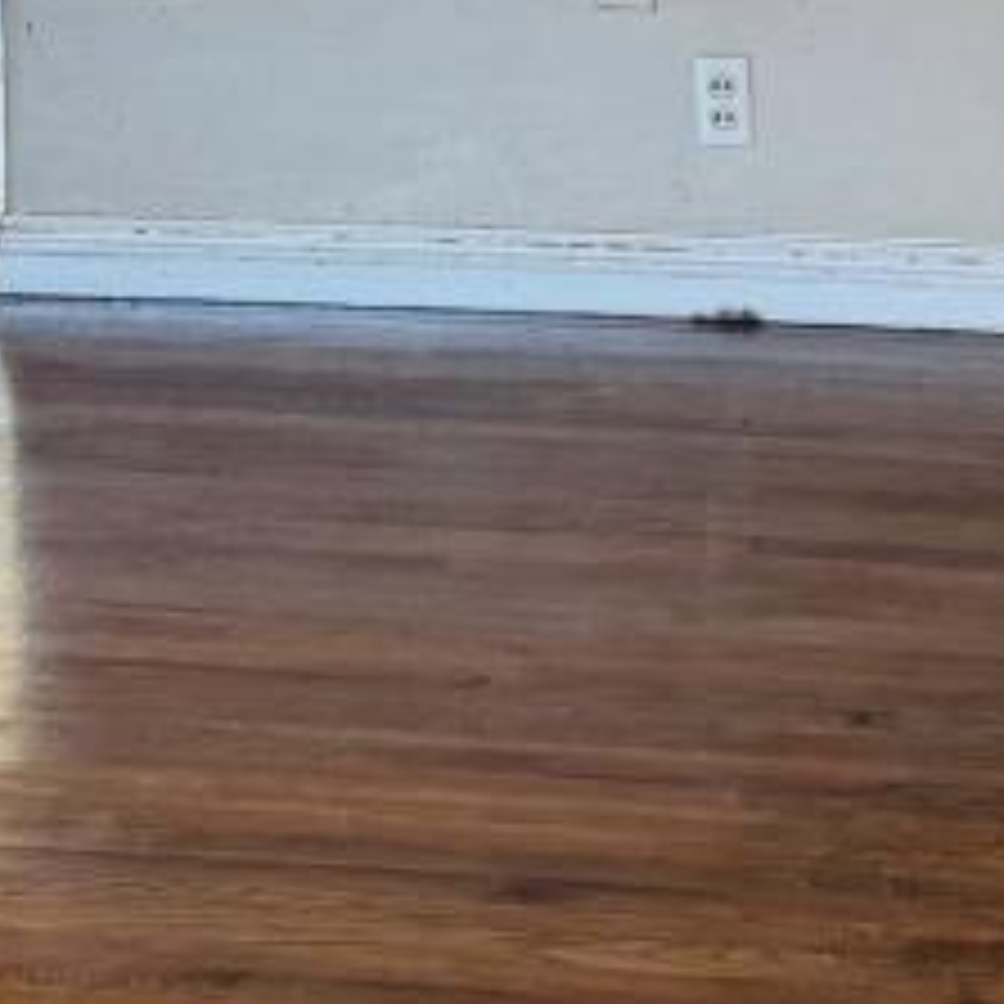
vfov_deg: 11.4
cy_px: -723
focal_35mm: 143
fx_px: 4692
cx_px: 14
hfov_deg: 12.1
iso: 100
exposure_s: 1/121
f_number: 1.78
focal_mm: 6.76
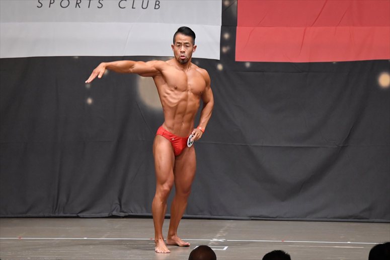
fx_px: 2436
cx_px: 195
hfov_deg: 9.2
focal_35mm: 225
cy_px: 130
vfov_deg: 6.1
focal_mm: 150
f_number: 5.6
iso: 6400
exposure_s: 1/400
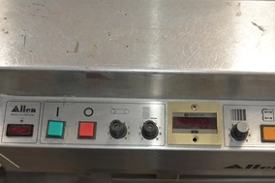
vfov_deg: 24.5
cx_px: 162
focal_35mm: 55
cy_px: 109
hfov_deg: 36.2
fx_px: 420
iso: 180
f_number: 4
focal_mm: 26
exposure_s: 1/125
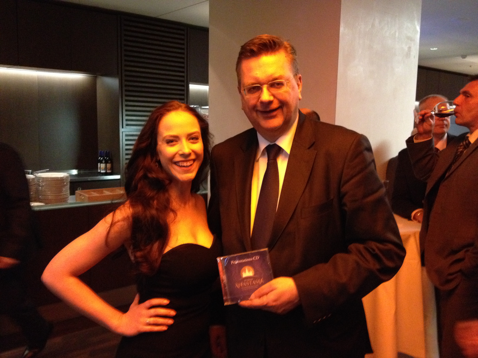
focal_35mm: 35
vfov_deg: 40.7
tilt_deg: -7.6
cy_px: 179
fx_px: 483
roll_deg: +0.4
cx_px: 239
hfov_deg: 52.6
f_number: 2.4
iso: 640
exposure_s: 1/15
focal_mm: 4.28
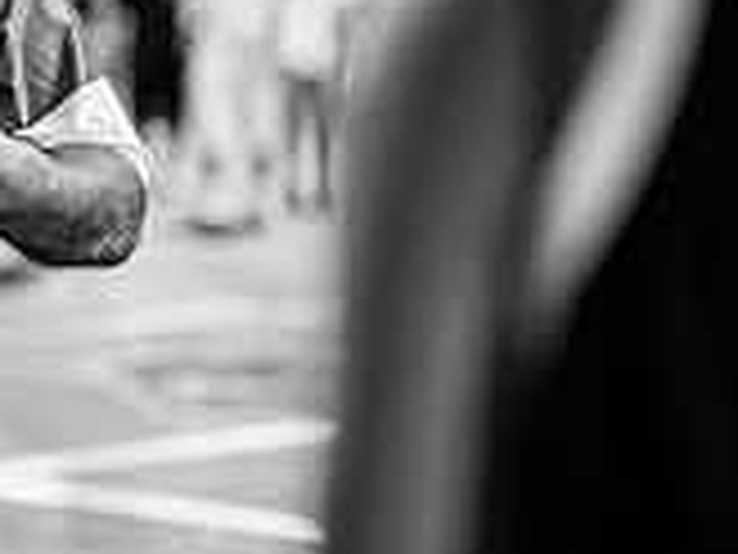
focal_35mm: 170
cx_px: -432
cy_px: -164
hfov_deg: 11.1
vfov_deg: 8.6
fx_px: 3624
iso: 2000
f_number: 1.2
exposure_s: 1/320
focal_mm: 50
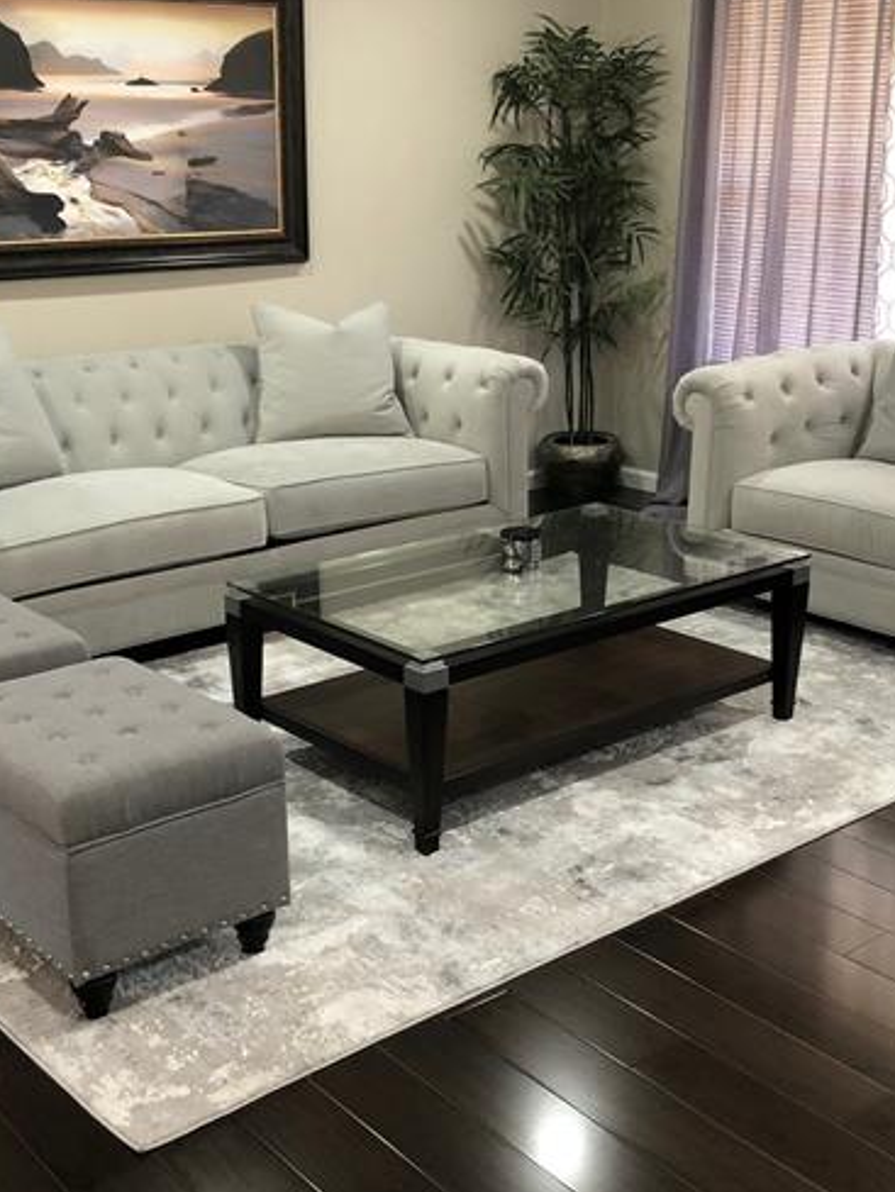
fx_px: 1516
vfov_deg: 42.9
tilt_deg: -17.0
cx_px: 441
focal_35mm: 44
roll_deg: +0.8
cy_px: 607
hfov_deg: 32.9
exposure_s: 1/17
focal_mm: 3.99
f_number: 1.8
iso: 40
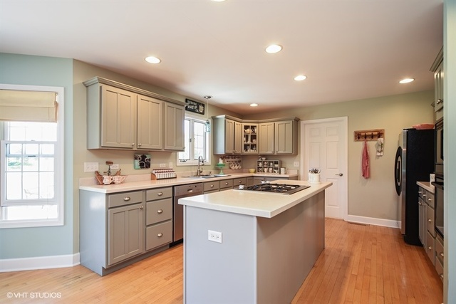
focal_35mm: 17
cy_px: 152
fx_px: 215
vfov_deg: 70.5
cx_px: 228
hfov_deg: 93.3
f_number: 8
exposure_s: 1/5
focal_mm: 17
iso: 200
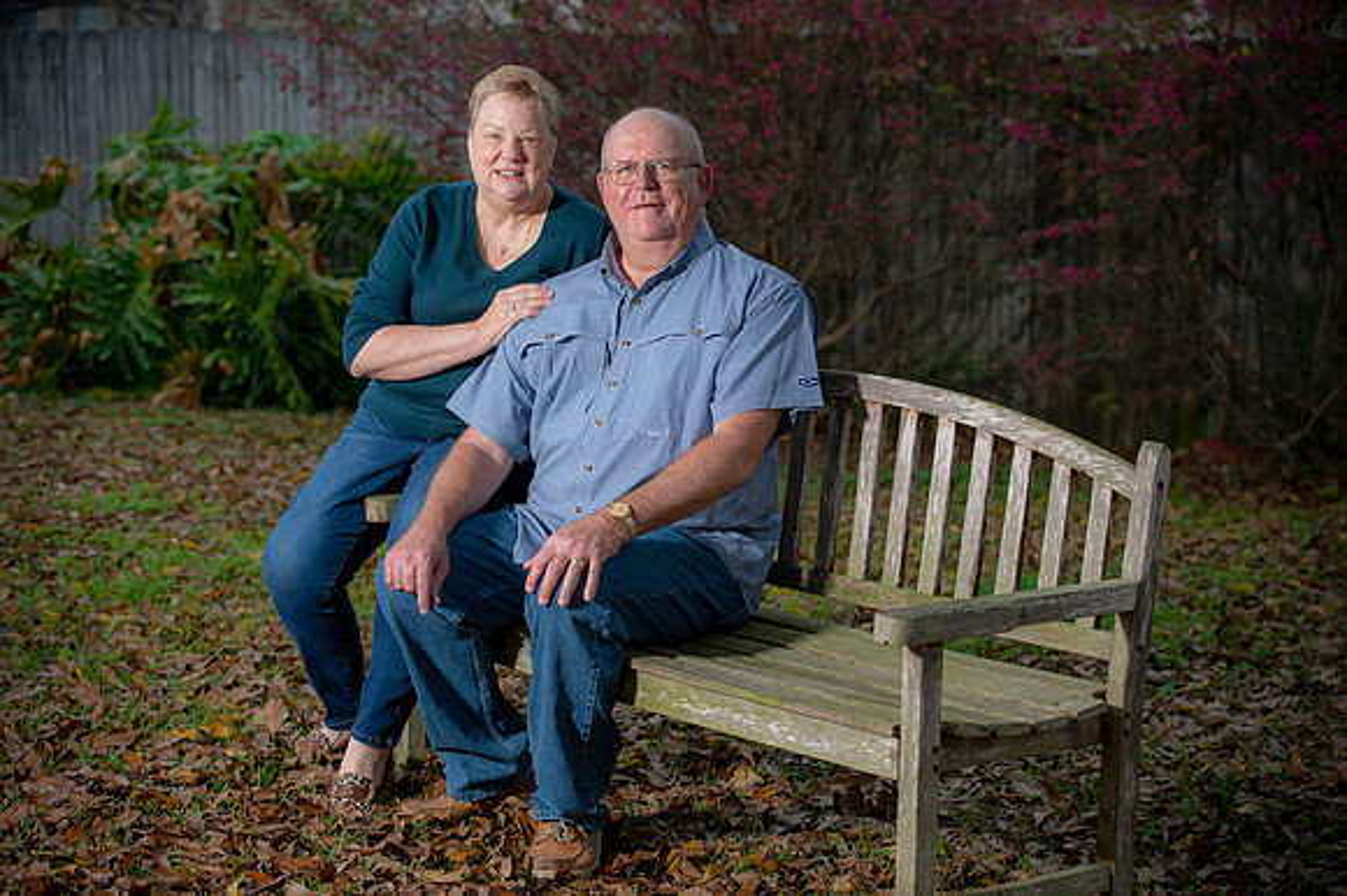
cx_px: 674
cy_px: 448
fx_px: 2618
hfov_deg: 28.9
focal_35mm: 70
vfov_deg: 19.4
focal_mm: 70
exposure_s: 1/200
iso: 160
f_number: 4
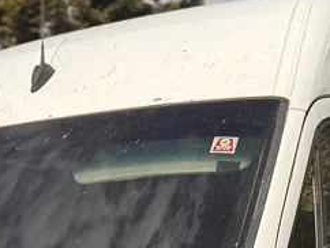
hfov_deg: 19.6
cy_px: 476
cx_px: 56
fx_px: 945
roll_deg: +2.2
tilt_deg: -8.6
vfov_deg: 13.2
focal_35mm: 99
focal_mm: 6.76
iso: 80
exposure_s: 1/5348
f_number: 1.78
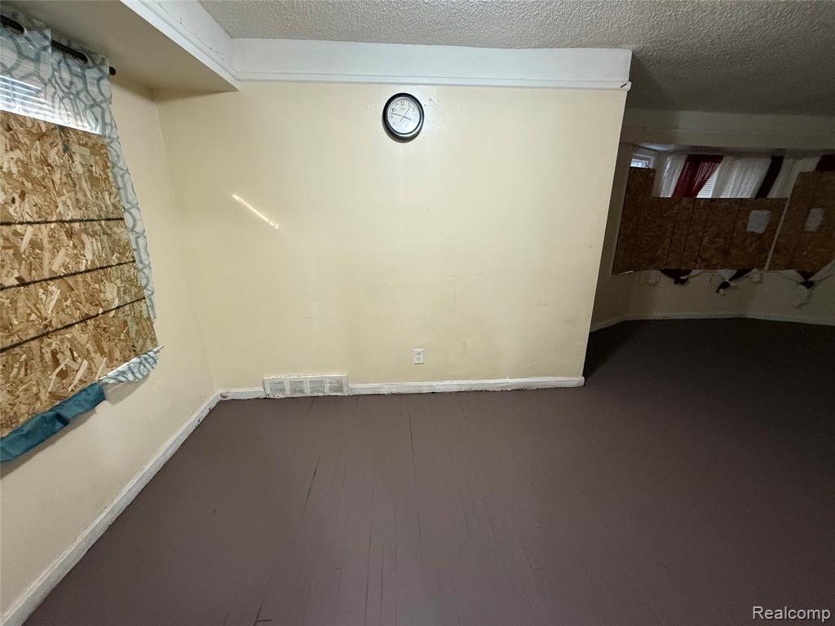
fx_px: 338
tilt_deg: -20.9
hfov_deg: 102.1
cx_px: 418
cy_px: 313
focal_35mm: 14
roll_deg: -0.5
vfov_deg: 85.7
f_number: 2.2
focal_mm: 2.22
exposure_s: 1/60
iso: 400
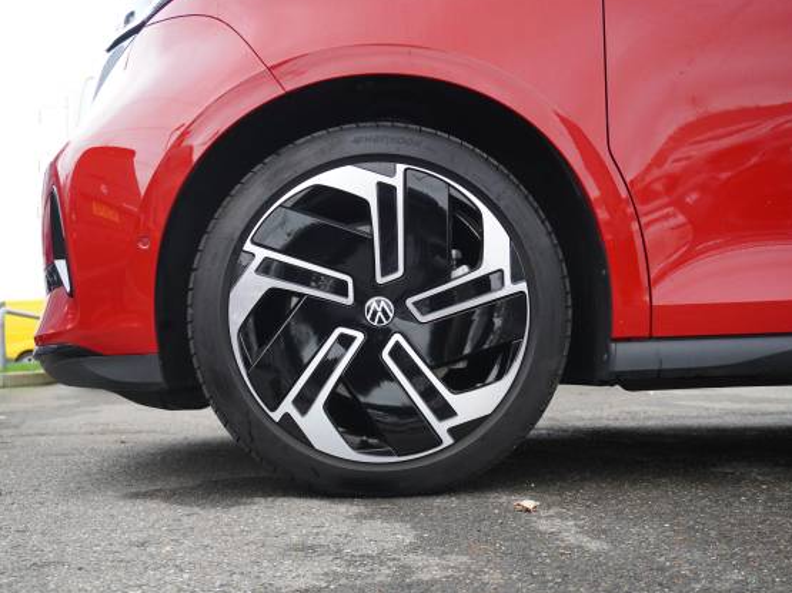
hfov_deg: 37.1
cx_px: 377
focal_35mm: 52
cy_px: 294
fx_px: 1179
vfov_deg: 28.3
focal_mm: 31
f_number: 4.5
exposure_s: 1/200
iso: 2500
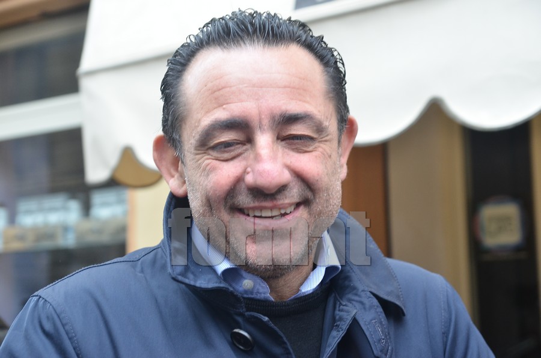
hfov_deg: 29.3
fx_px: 1035
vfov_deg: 19.6
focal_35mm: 69
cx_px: 270
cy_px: 179
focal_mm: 46
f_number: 4.5
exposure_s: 1/80
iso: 640
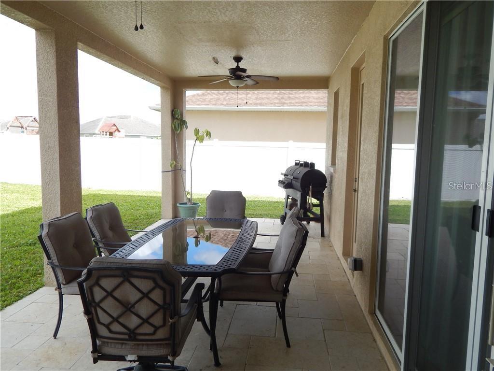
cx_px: 247
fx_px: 357
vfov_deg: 54.9
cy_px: 186
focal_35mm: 25
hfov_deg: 69.4
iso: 125
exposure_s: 1/500
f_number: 3.1
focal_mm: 4.5
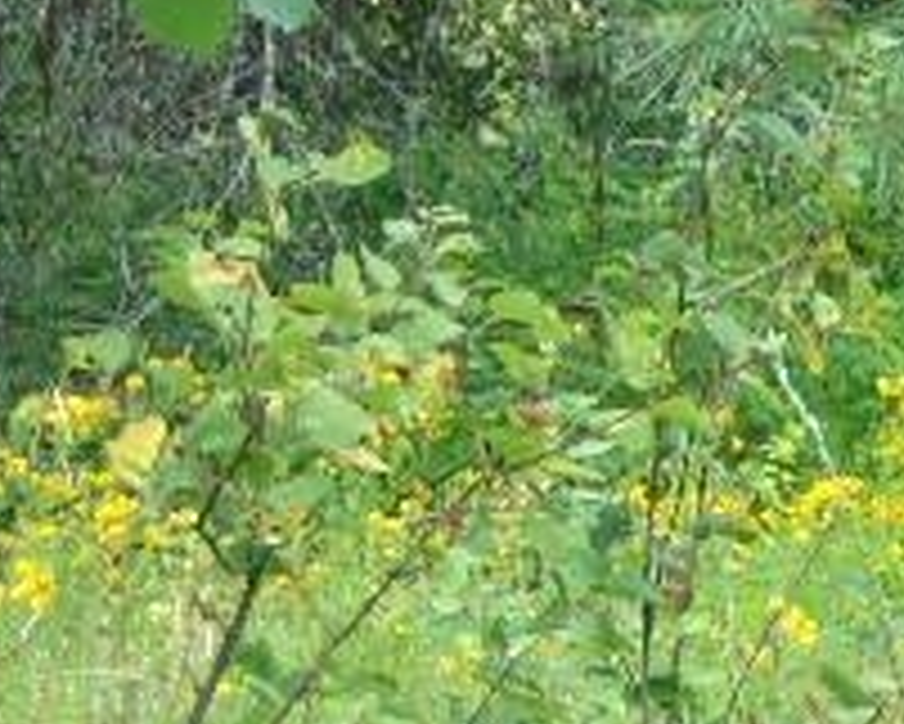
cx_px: 1367
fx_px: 8994
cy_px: -63
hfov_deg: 5.7
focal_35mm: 336
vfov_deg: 4.6
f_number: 6.6
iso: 93
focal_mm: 19.6
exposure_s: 1/60
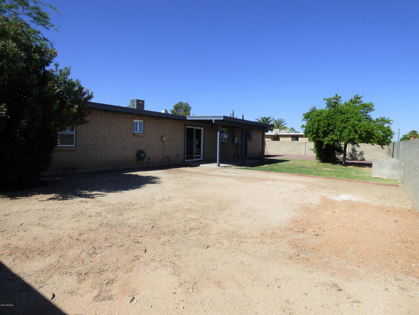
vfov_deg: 66.0
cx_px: 210
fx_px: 242
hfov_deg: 81.7
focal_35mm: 20
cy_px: 158
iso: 100
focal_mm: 3.58
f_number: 3.2
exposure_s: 1/1600
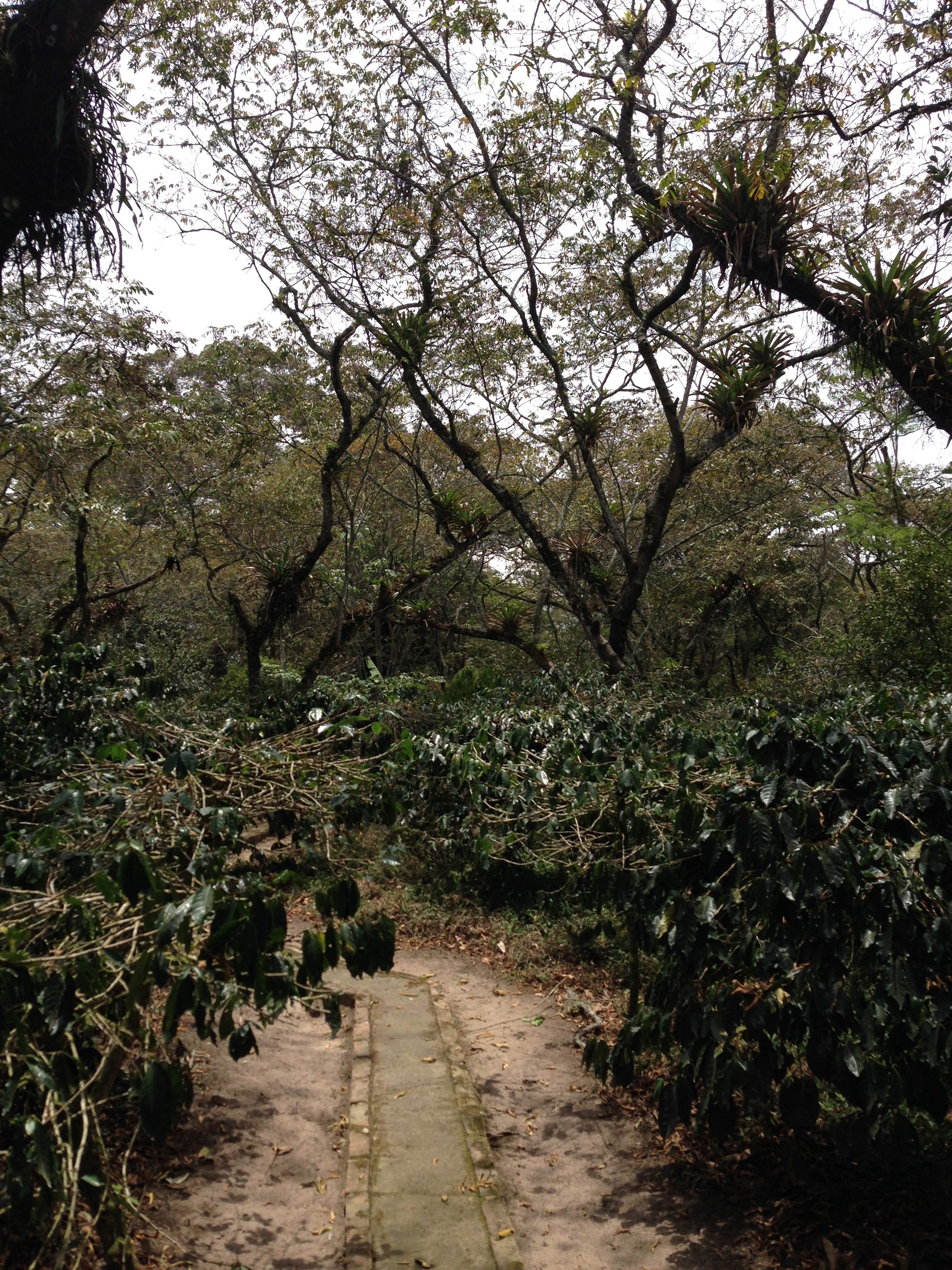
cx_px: 476
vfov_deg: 55.4
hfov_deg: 42.9
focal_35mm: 33
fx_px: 1210
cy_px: 635
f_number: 2.4
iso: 50
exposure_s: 1/1261
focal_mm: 4.12
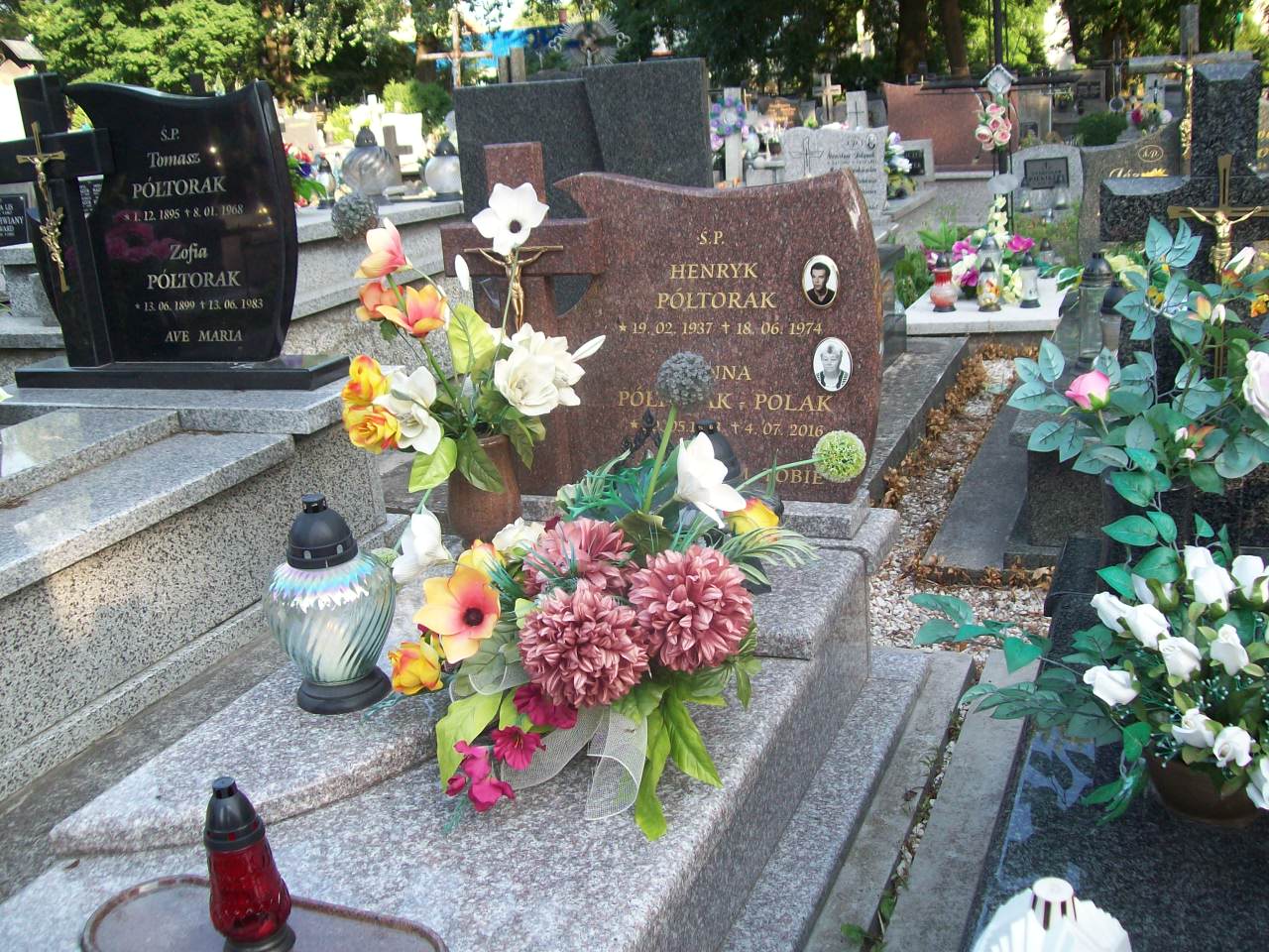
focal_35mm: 36
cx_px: 634
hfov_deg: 51.4
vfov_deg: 39.7
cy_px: 476
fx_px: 1320
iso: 80
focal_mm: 6
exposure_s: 1/156
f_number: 2.7
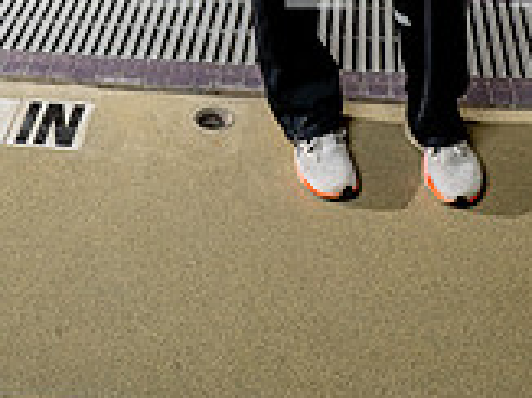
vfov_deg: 16.1
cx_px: 255
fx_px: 1183
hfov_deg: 25.4
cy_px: -320
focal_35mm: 77
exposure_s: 1/250
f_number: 8
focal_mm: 29
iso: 400
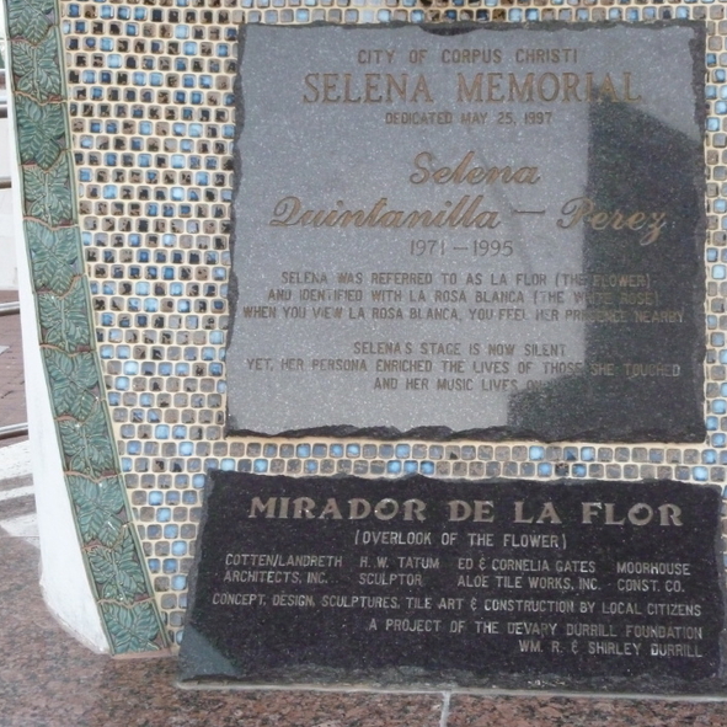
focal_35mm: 61
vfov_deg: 28.2
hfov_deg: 28.1
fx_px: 1449
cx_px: 441
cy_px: 359
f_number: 4.4
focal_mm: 9.1
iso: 800
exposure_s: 1/50
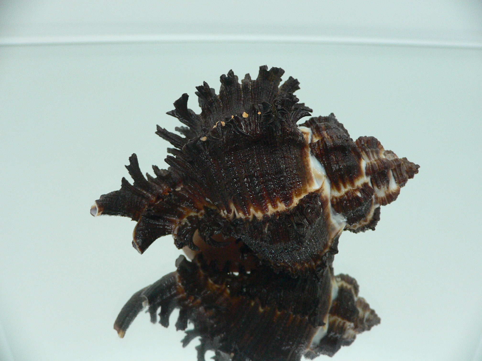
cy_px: 180
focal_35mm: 35
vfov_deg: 40.7
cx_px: 241
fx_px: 487
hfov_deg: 52.6
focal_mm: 4.6
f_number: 2.8
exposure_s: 1/60
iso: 150
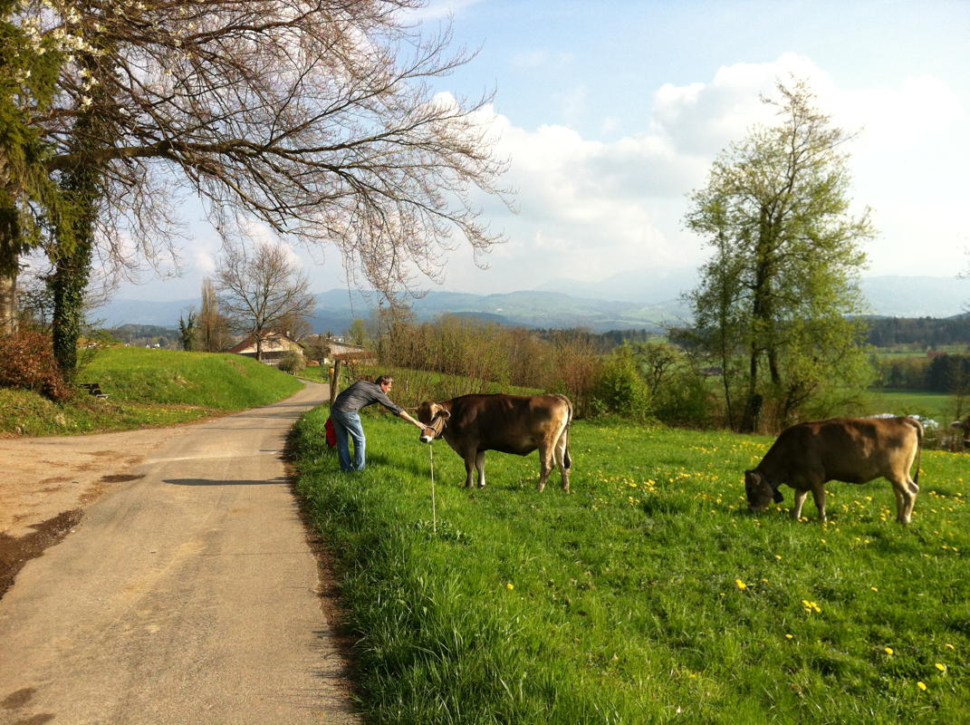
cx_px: 485
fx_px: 979
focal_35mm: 35
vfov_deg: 40.6
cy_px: 362
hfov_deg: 52.7
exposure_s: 1/1005
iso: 80
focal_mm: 3.85
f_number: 2.8
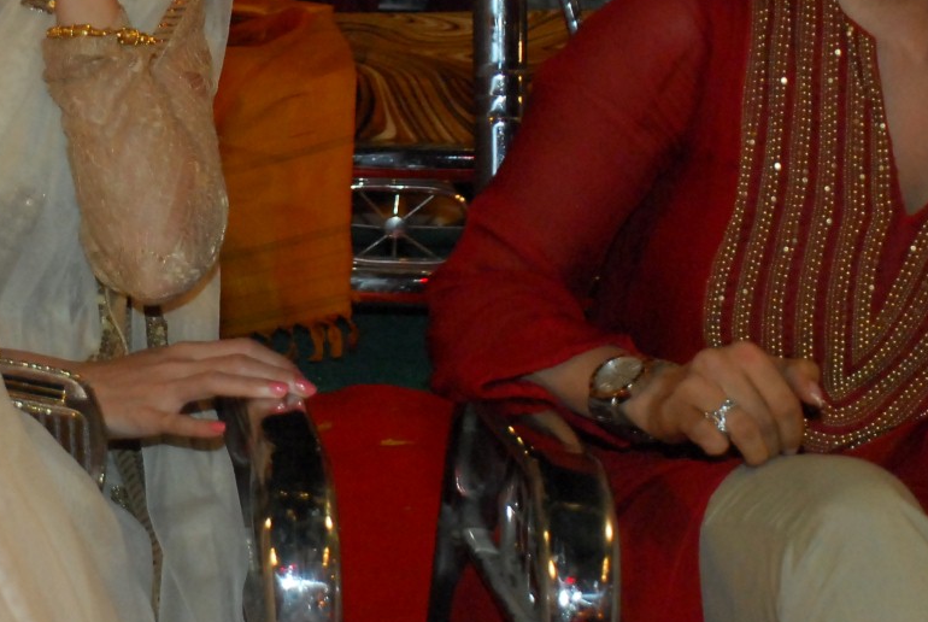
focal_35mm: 187
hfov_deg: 10.7
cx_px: -247
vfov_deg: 7.3
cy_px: 17
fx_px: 4828
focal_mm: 48
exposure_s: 1/125
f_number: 4.8
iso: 1000
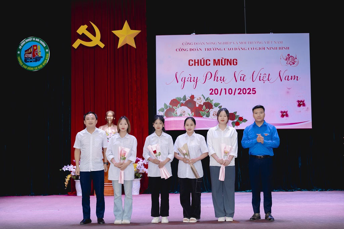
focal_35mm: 51
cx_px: 172
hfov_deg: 38.9
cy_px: 114
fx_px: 487
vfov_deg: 26.5
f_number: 3.2
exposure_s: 1/125
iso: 1000
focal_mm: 51
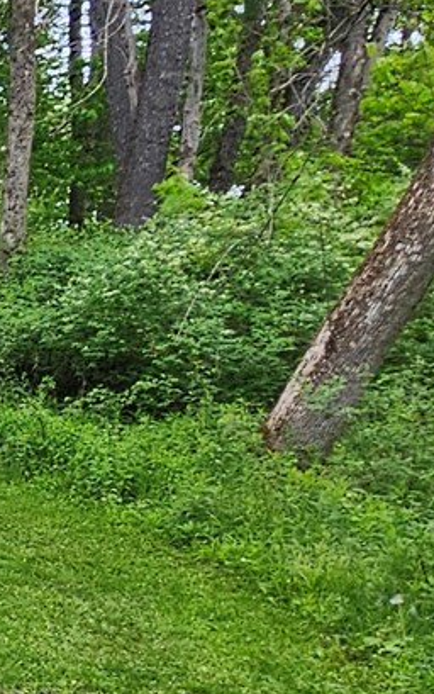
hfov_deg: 11.5
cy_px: 424
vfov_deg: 29.7
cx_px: -841
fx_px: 1304
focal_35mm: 69
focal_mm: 2.2
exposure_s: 1/194
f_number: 2.2
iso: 50
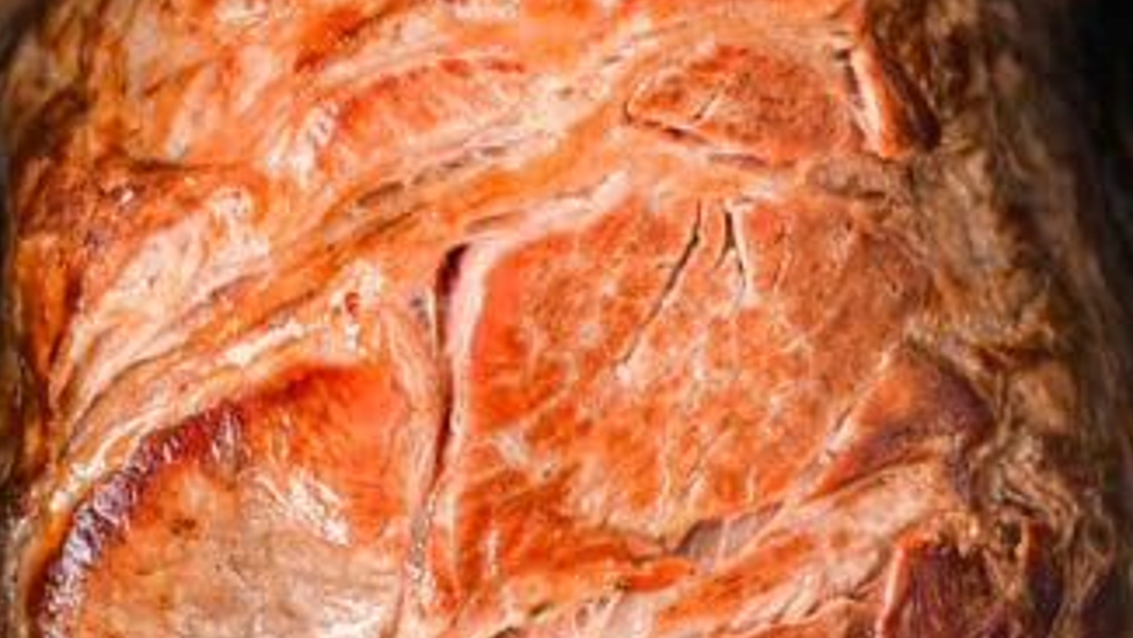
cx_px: 451
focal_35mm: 165
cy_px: 268
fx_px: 4958
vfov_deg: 7.4
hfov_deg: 13.0
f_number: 4
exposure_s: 1/125
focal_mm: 50
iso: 720
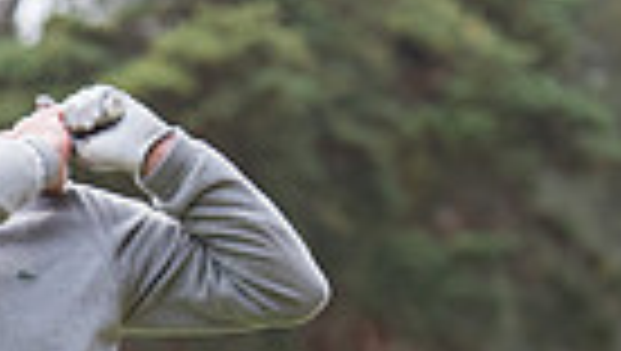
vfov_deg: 2.5
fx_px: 7979
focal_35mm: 484
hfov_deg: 4.4
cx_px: -544
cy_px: 650
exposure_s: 1/1000
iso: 1000
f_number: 4
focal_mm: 110
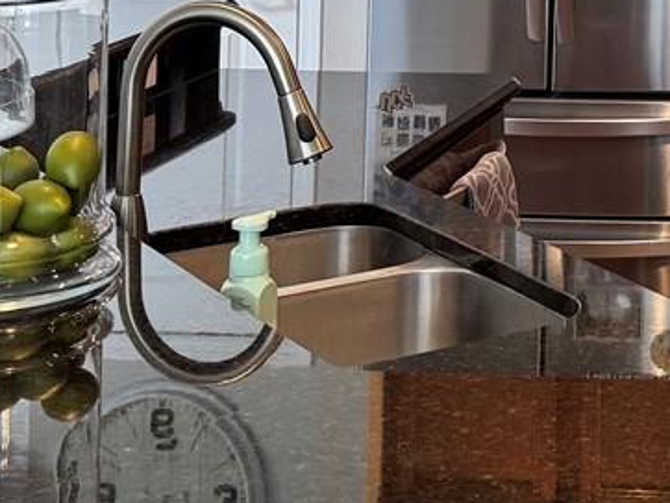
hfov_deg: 16.9
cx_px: 988
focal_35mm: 106
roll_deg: -0.6
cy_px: -390
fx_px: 2053
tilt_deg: +0.6
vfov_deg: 12.8
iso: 125
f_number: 1.78
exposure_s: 1/60
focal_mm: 6.76
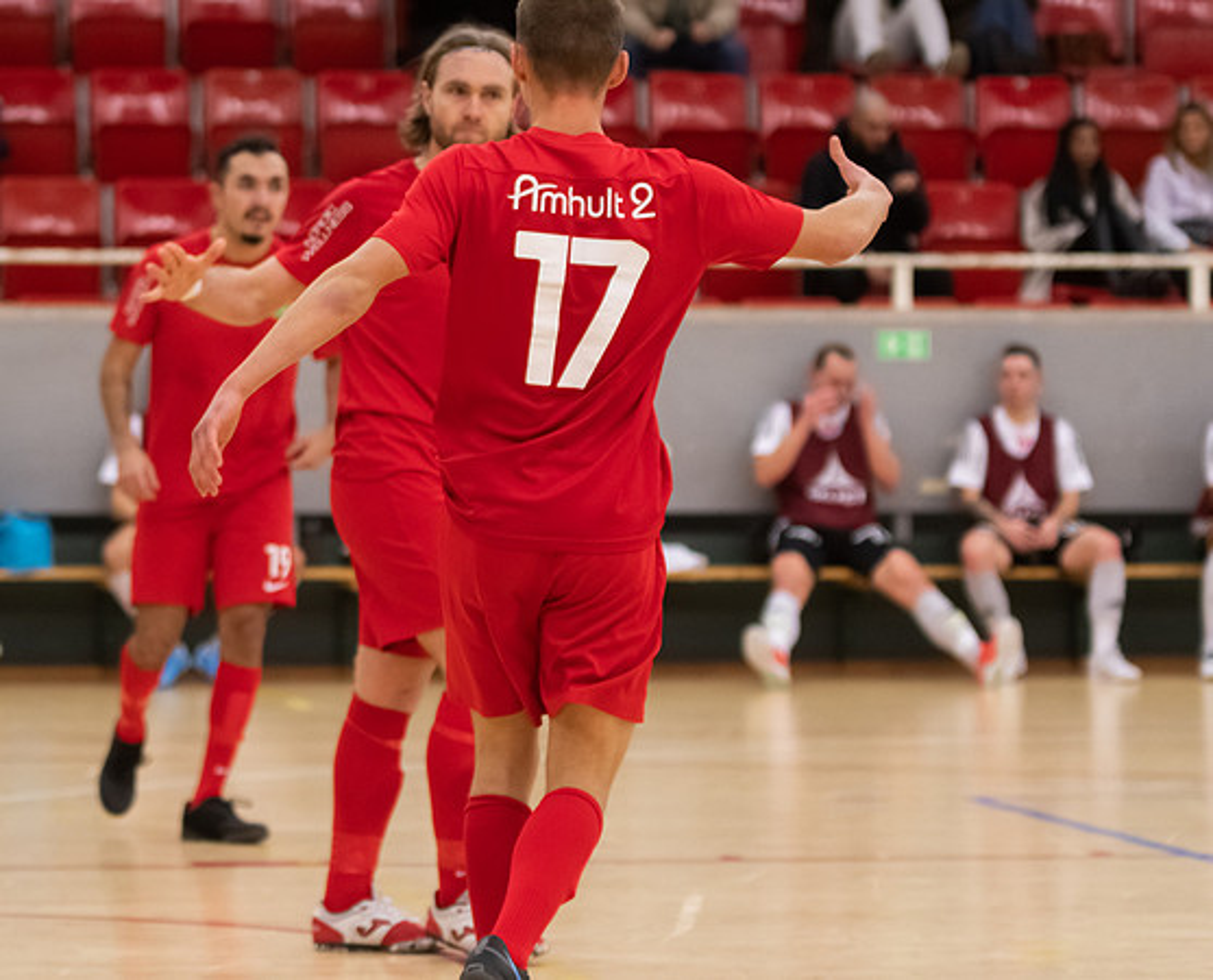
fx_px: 6292
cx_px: 418
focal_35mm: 175
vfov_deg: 8.9
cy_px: 450
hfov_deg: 11.0
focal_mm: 95
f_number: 3.2
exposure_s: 1/800
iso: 1400
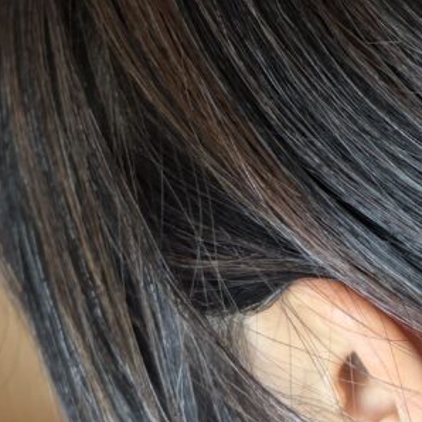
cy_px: 44
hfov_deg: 21.5
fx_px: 1090
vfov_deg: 21.4
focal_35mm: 79
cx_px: 377
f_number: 1.6
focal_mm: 5.96
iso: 125
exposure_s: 1/50
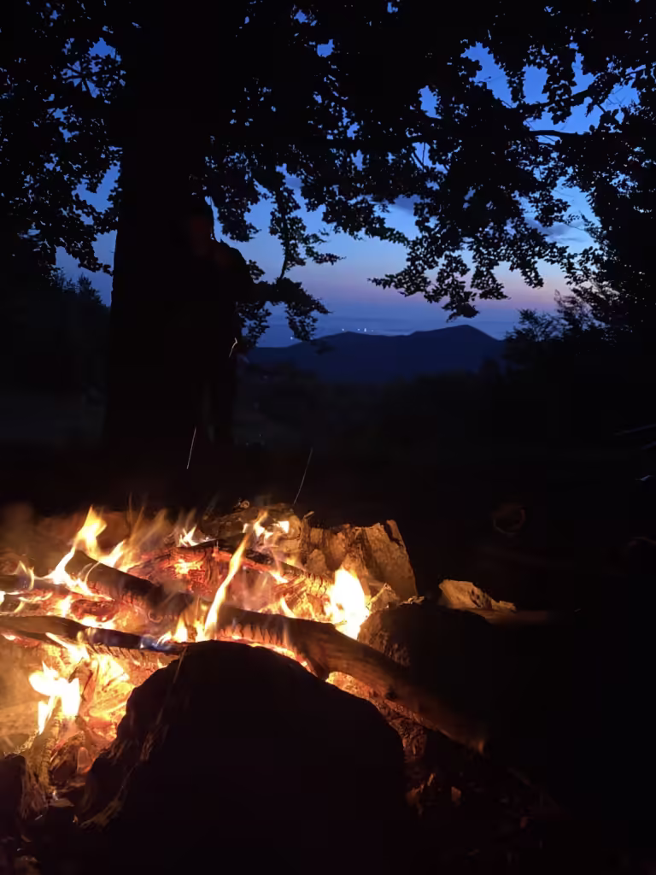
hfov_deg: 53.1
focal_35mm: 26
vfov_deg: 67.3
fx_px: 657
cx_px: 328
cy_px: 438
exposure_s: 1/26
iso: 1000
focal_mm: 4.25
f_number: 1.8
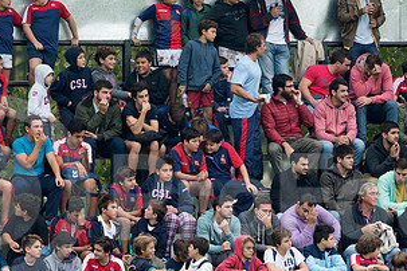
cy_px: 194
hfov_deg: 3.6
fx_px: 6500
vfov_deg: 2.4
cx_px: 222
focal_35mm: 575
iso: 1100
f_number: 2.8
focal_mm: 300
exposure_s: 1/2500
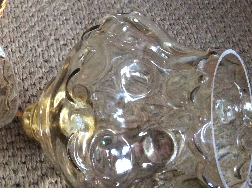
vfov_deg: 21.8
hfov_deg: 27.9
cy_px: 66
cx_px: 26
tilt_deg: -55.9
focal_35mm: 67
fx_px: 487
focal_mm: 3.3
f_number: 2.4
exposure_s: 1/25
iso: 320
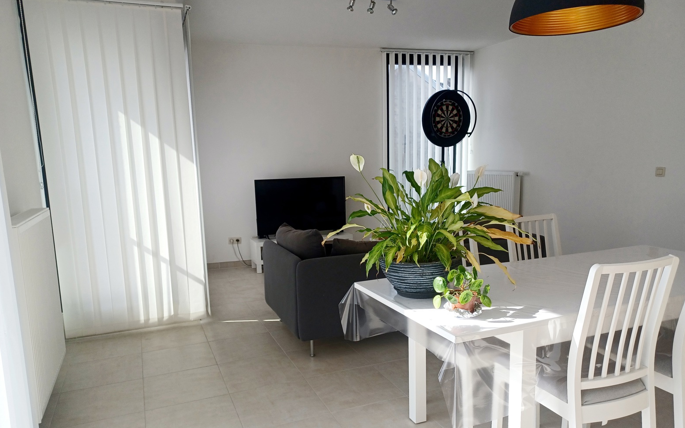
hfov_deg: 68.4
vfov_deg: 45.9
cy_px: 245
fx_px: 504
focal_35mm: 27
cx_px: 346
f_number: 1.8
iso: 32
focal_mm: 4.6
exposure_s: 1/122
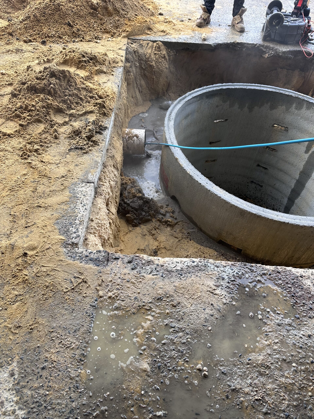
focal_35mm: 24
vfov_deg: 71.6
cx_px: 157
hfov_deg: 56.8
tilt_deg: -50.9
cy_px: 210
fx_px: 290
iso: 64
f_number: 1.78
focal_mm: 6.86
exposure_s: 1/204
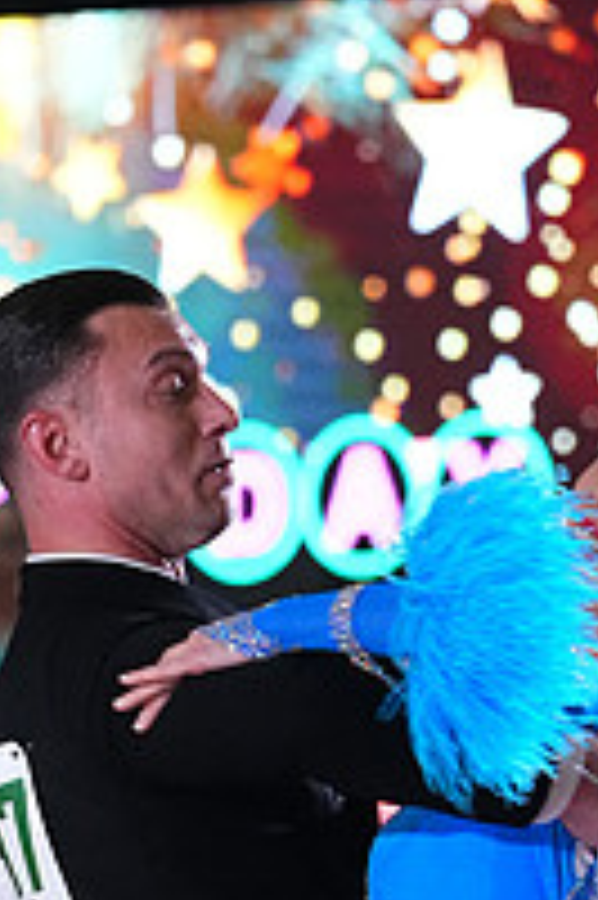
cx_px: 74
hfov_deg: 2.4
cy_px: 1242
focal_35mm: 581
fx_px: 14501
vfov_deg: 3.5
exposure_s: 1/400
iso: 6400
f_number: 5
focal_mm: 200
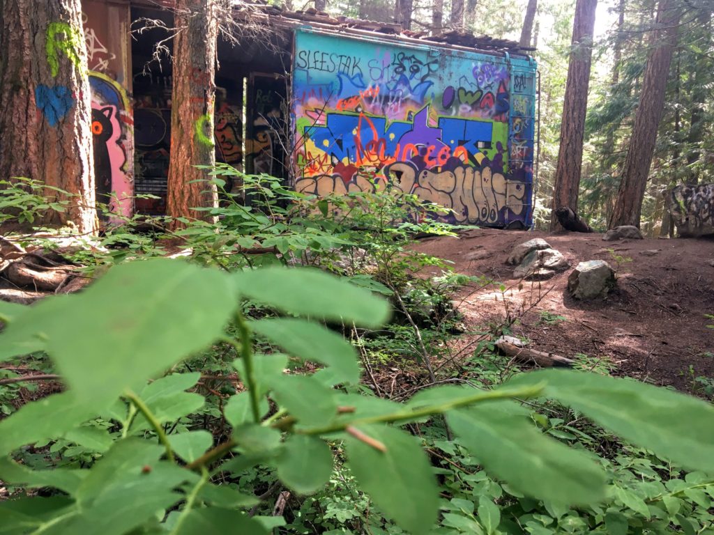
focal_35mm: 29
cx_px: 357
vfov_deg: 48.2
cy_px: 268
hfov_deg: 61.7
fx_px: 598
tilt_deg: -7.3
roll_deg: -2.4
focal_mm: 4.15
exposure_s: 1/40
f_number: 2.2
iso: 25
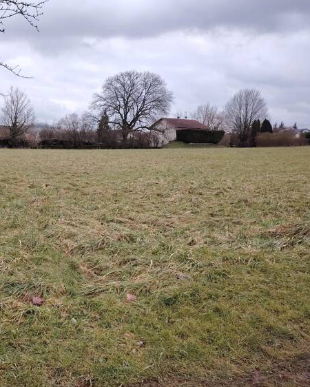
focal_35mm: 32
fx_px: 367
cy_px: 194
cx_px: 64
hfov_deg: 43.7
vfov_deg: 55.6
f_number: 1.75
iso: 100
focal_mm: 5.25
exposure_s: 1/101
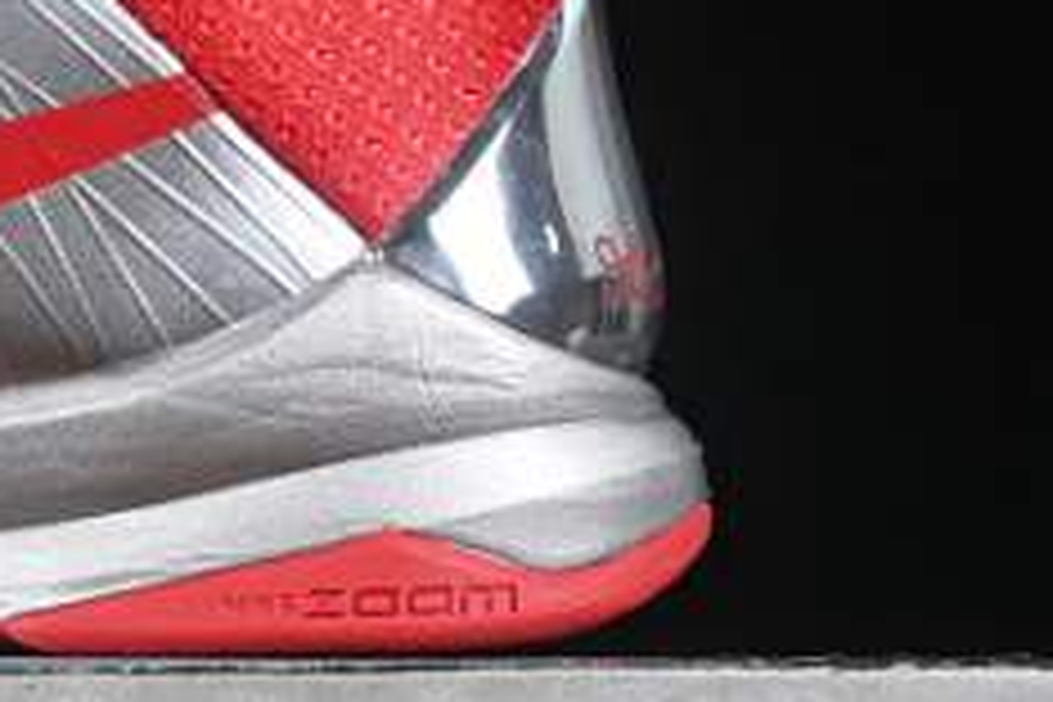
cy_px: -22
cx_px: -423
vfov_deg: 5.9
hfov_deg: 8.6
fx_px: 6844
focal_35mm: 234
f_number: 7.1
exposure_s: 1/80
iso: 160
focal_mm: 50
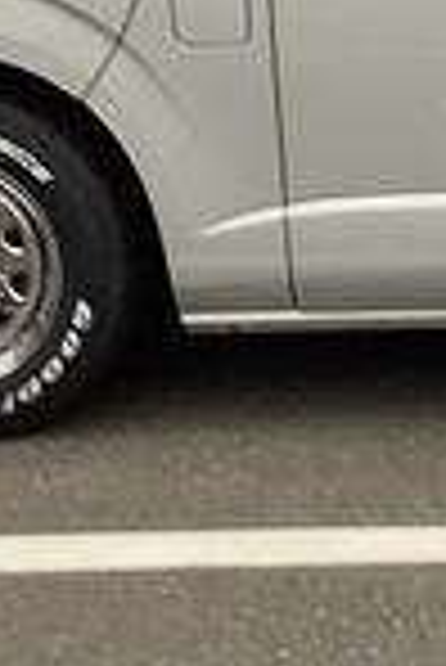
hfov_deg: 9.5
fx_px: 2577
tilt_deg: -6.6
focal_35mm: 139
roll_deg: +3.3
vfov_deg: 14.6
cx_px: 739
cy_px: 63
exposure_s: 1/60
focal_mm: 3.3
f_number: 2.4
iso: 50
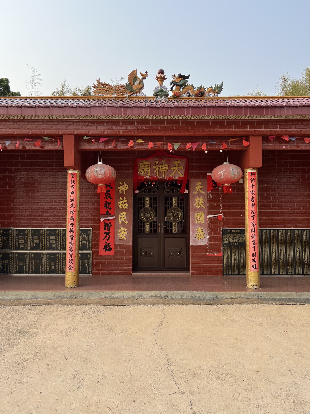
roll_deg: +0.1
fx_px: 310
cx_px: 155
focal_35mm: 26
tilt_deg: +4.7
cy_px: 207
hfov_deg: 53.1
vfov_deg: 67.3
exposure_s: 1/2083
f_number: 1.5
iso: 50
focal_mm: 5.7
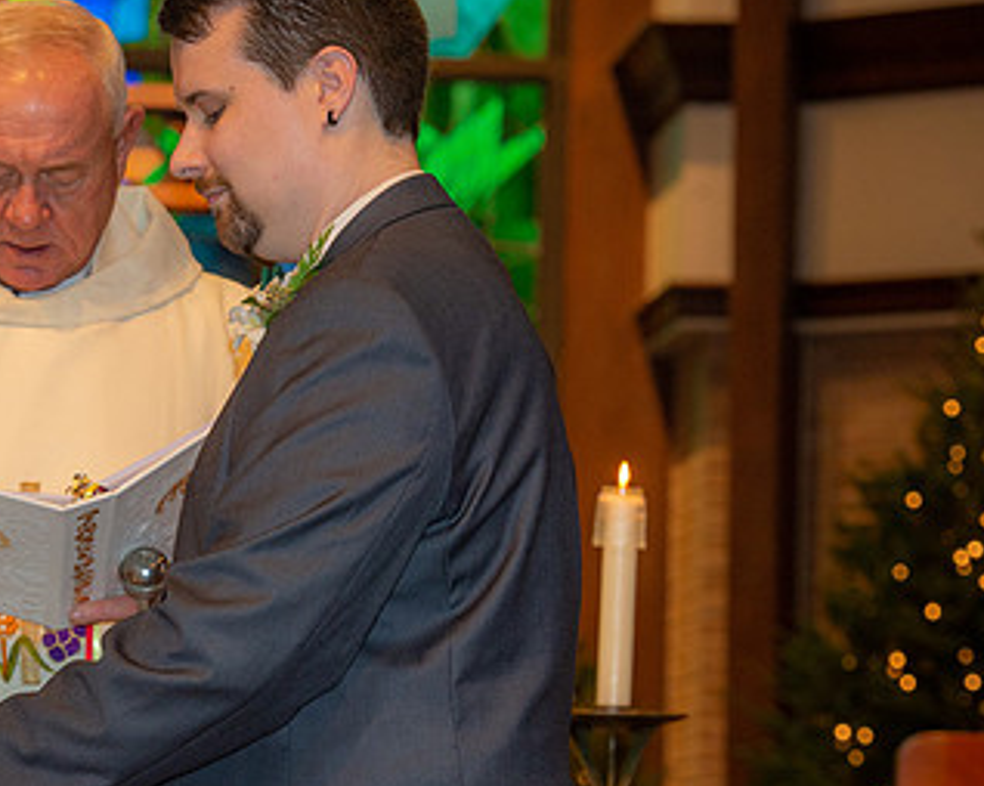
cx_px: 155
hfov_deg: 9.2
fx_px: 6083
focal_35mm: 209
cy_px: 579
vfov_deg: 7.4
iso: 1600
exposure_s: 1/100
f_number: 7.1
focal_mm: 122
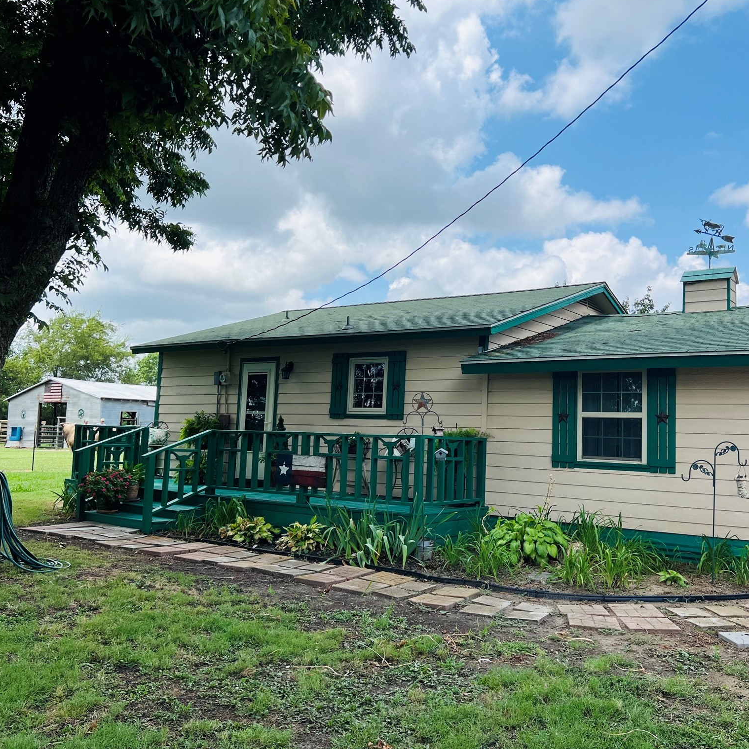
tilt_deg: +6.2
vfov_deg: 52.5
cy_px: 372
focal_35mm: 31
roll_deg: -2.5
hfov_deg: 52.4
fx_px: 759
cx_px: 413
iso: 50
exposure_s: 1/3831
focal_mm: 5.7
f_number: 1.5
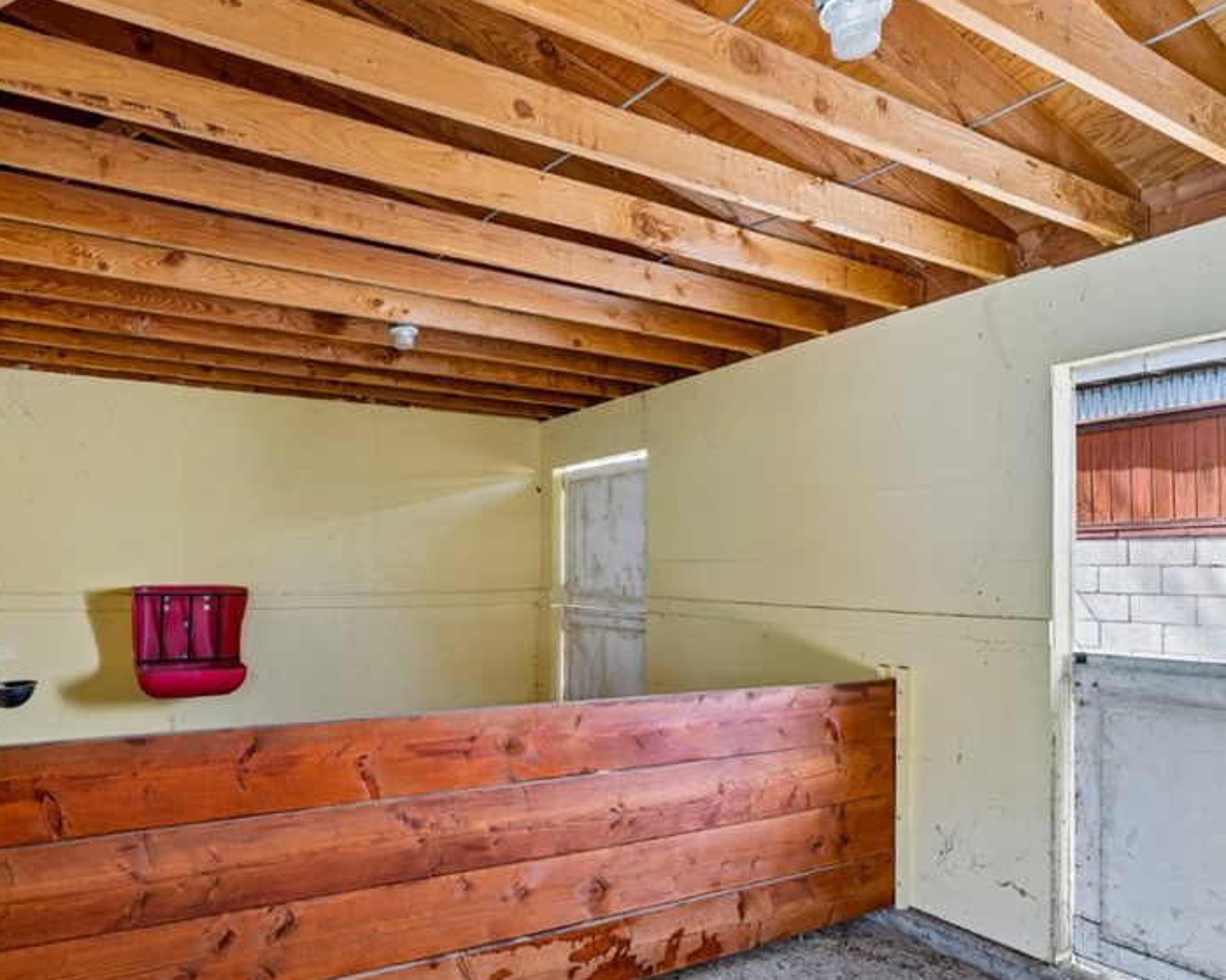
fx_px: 798
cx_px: 510
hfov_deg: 74.5
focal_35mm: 22
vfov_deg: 62.8
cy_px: 564
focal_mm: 16
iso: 2500
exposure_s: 1/160
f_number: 9
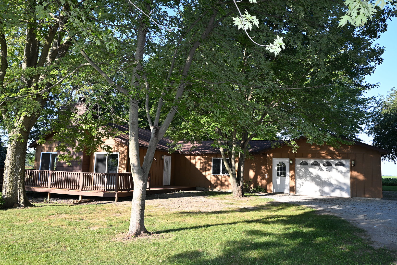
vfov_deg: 44.6
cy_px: 132
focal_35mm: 29
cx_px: 198
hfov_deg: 63.2
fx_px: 323
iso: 110
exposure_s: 1/125
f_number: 5.6
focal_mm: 19.5
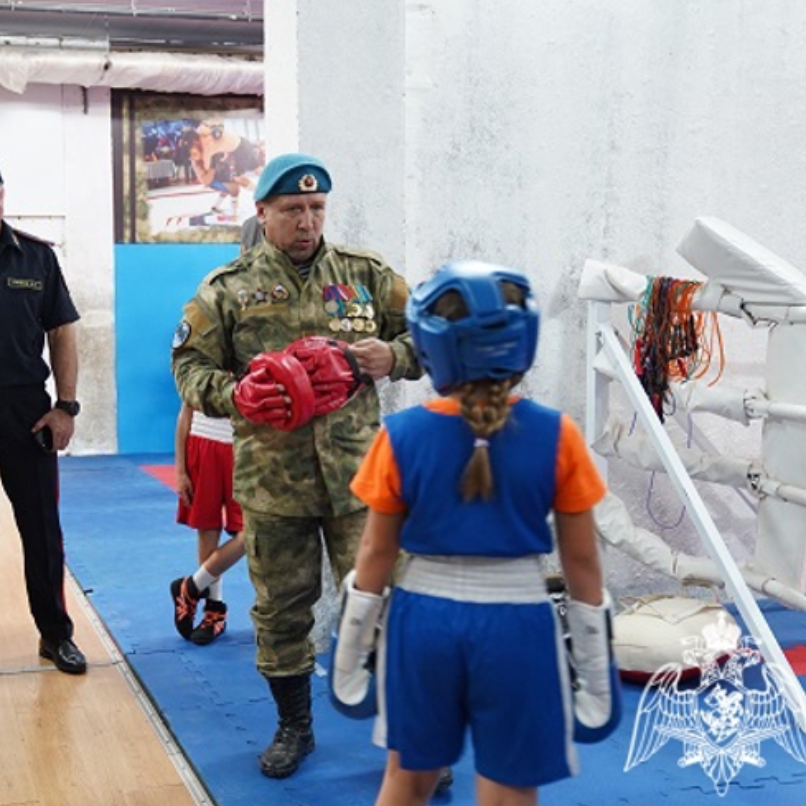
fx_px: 1133
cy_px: 399
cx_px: 216
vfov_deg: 39.2
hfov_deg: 38.3
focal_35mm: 43
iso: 2000
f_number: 2.8
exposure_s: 1/40
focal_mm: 33
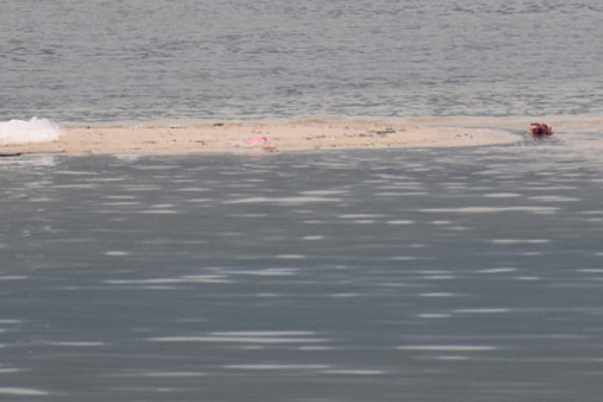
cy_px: -156
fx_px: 16665
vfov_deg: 1.4
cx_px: 345
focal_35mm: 995
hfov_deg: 2.1
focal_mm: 140
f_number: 5.6
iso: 400
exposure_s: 1/400
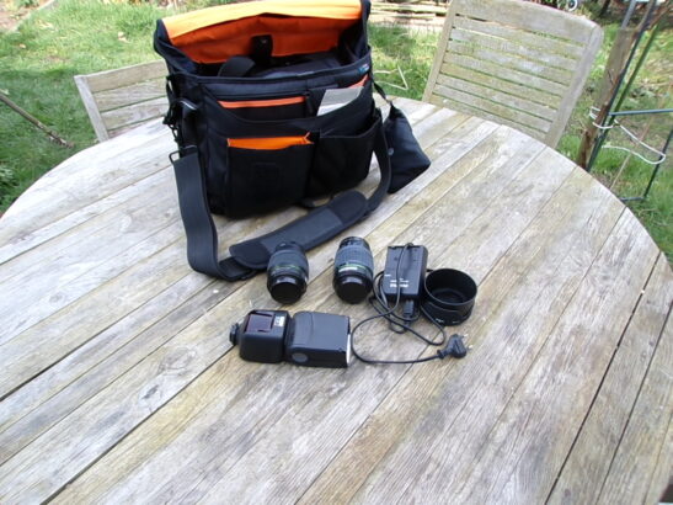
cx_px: 336
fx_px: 467
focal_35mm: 24
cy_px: 252
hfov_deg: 71.6
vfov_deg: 56.8
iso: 100
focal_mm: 4.3
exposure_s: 1/105
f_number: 4.4
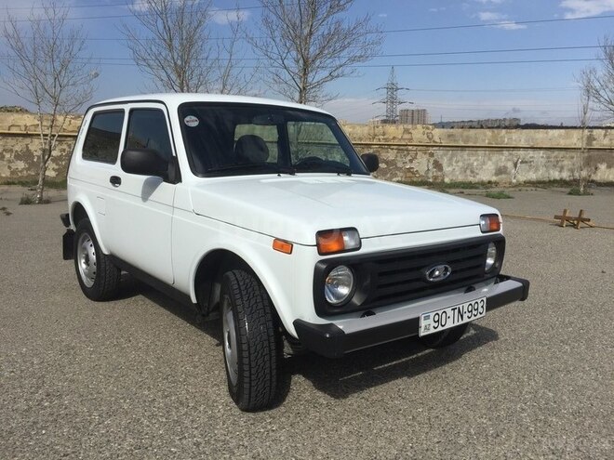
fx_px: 514
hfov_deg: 61.7
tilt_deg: -11.3
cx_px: 307
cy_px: 230
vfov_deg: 48.2
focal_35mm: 29
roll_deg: +0.9
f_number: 2.2
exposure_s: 1/4950
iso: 32
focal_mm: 4.15
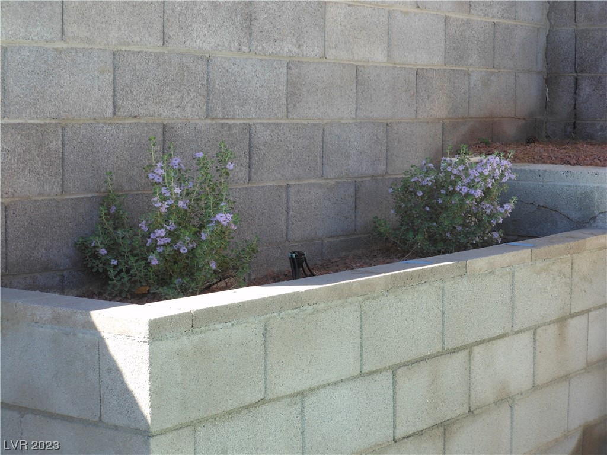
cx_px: 304
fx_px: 1298
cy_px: 228
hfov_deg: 26.3
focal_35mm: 74
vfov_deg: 19.9
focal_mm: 13.2
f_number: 5.2
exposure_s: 1/100
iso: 80
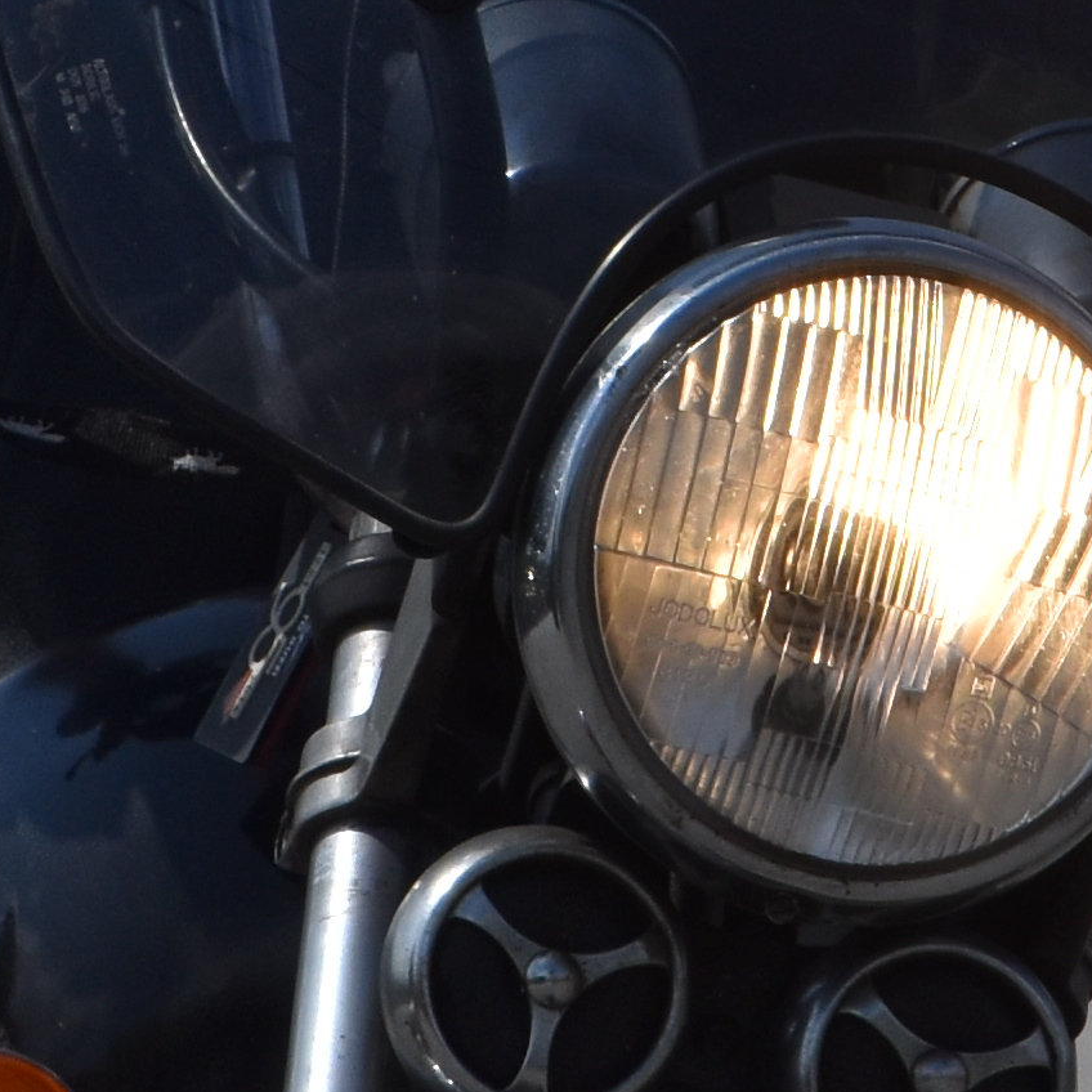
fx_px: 54713
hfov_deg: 1.1
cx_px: 578
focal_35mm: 1533
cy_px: -384
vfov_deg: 1.1
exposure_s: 1/2000
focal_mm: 170
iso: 200
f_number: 9
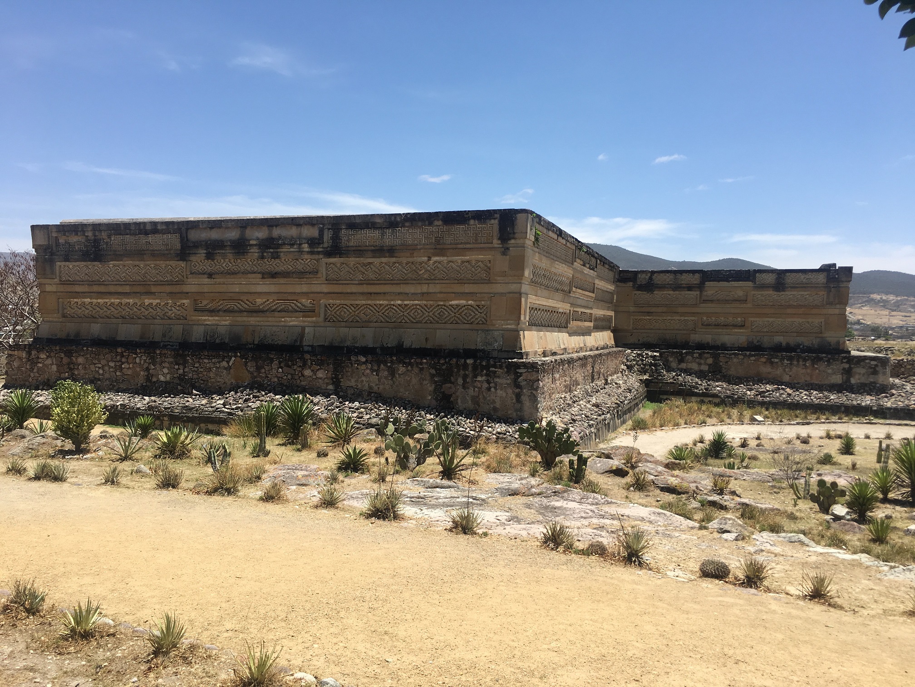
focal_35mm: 29
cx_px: 458
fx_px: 767
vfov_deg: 48.2
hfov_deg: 61.7
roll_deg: +0.3
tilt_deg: -1.9
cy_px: 344
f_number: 2.2
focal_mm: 4.15
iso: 25
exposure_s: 1/1425
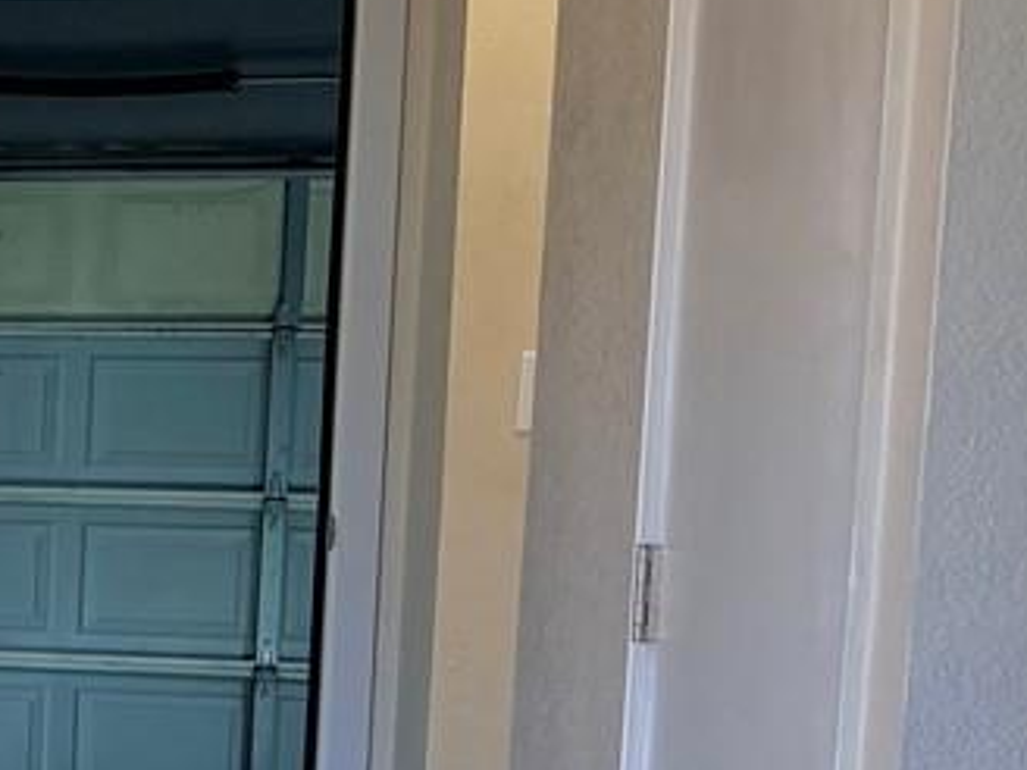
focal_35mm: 117
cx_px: -1381
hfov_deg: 13.1
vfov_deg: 12.6
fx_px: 3471
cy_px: 576
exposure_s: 1/233
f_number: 1.78
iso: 200
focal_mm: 6.76
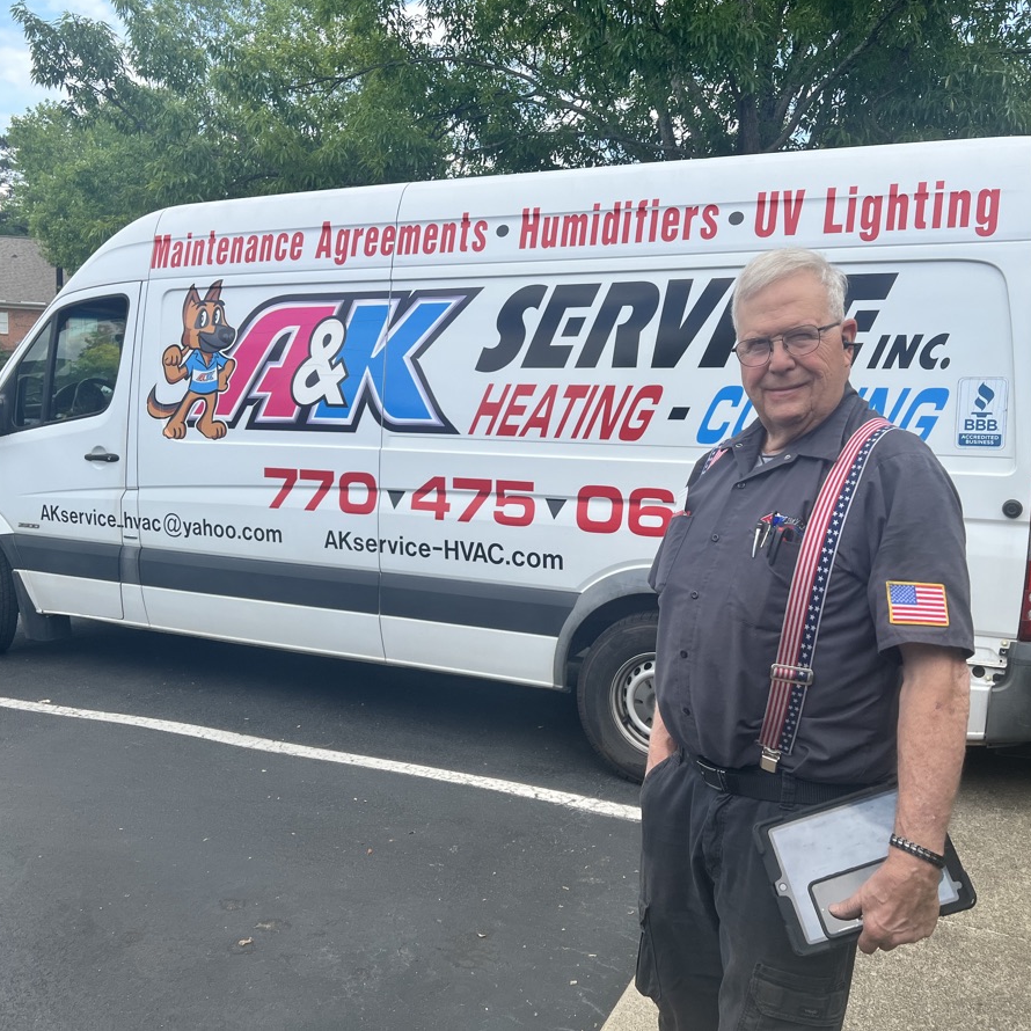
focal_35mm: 31
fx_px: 1045
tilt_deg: -9.8
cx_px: 534
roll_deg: -3.1
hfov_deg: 52.5
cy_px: 511
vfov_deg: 52.5
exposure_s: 1/1808
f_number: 1.5
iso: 50
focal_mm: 5.7
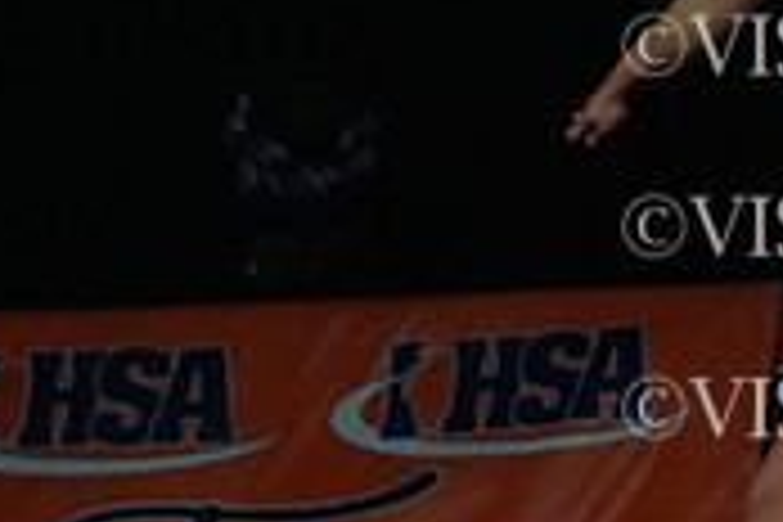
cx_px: 1274
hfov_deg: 2.6
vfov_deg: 1.8
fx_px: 17007
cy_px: 317
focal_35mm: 782
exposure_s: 1/1000
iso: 12800
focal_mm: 235
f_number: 5
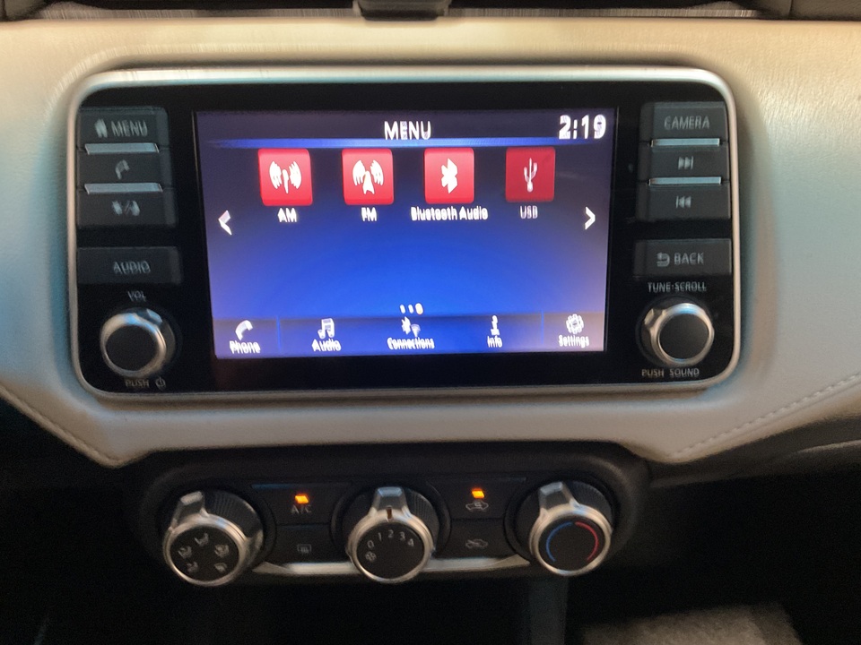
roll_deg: -0.5
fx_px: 721
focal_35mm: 29
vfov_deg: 48.2
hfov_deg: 61.7
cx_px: 430
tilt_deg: -39.1
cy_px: 322
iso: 320
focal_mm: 3
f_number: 1.8
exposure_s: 1/30
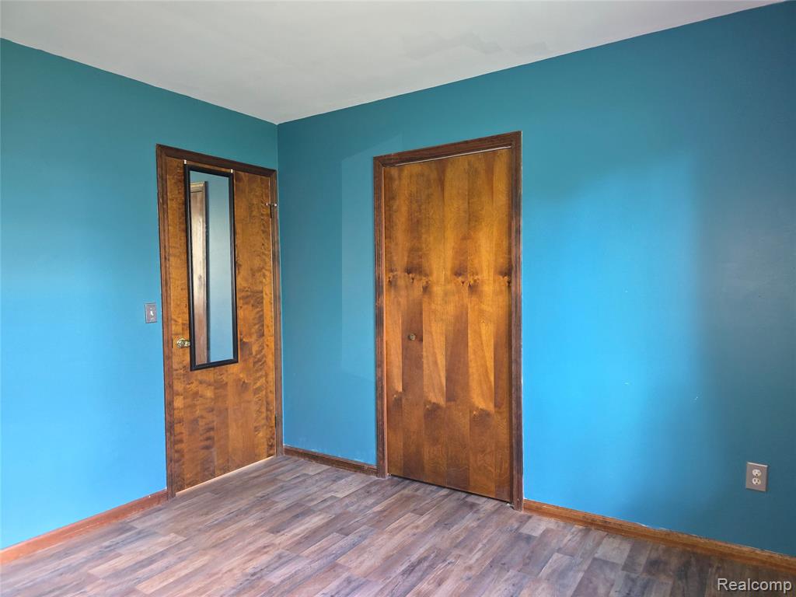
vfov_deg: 58.9
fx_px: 529
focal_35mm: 23
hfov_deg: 73.9
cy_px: 298
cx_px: 398
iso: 320
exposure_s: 1/12
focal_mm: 6.3
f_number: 1.7
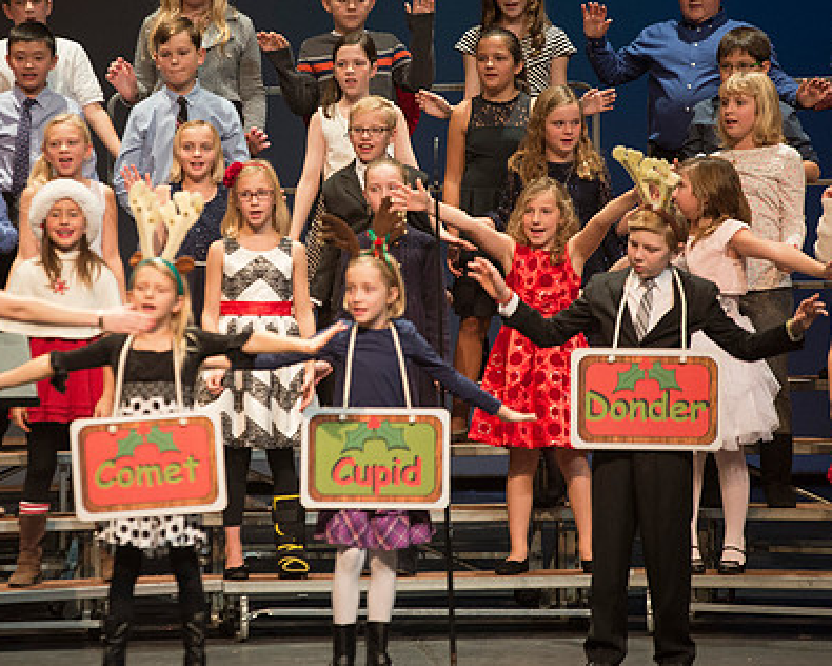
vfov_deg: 5.6
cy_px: 286
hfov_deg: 7.0
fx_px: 6796
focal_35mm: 276
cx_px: 312
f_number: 2.8
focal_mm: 200
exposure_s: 1/320
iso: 2500
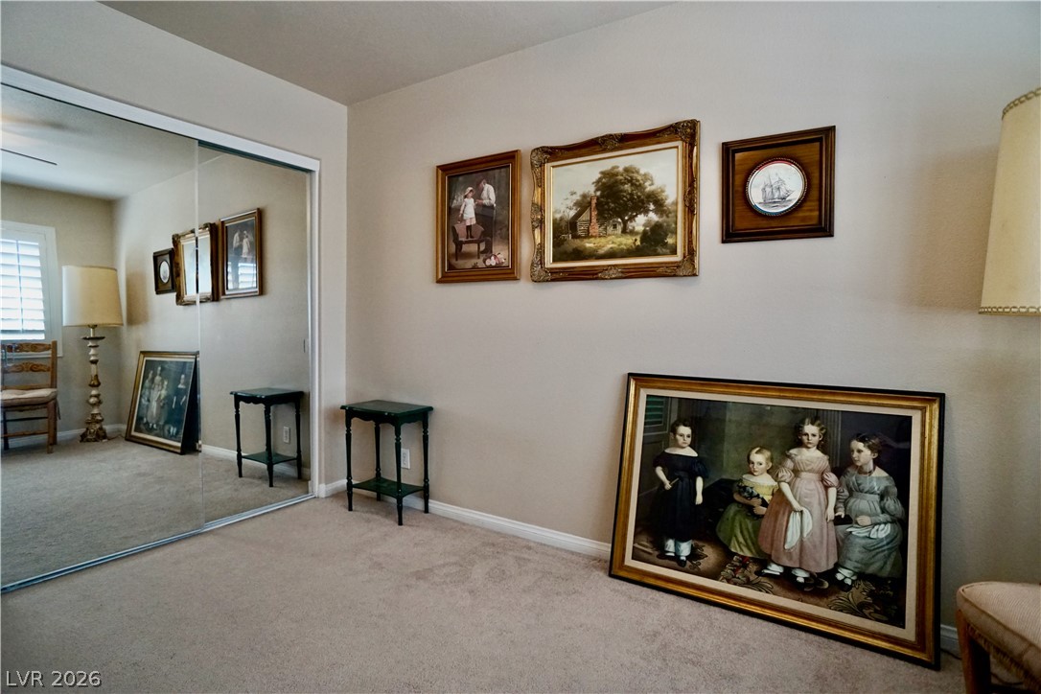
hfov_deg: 73.7
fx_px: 694
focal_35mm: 24
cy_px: 347
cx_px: 520
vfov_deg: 53.1
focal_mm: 16
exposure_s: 1/160
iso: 1000
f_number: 4
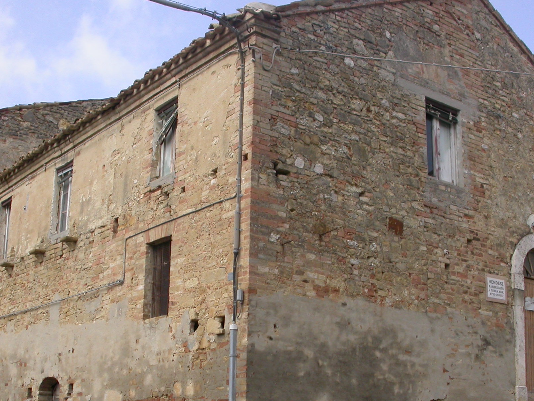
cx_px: 250
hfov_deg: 35.5
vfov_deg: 26.9
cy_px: 271
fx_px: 833
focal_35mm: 54
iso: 100
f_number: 6.7
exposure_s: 1/244
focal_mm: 7.85
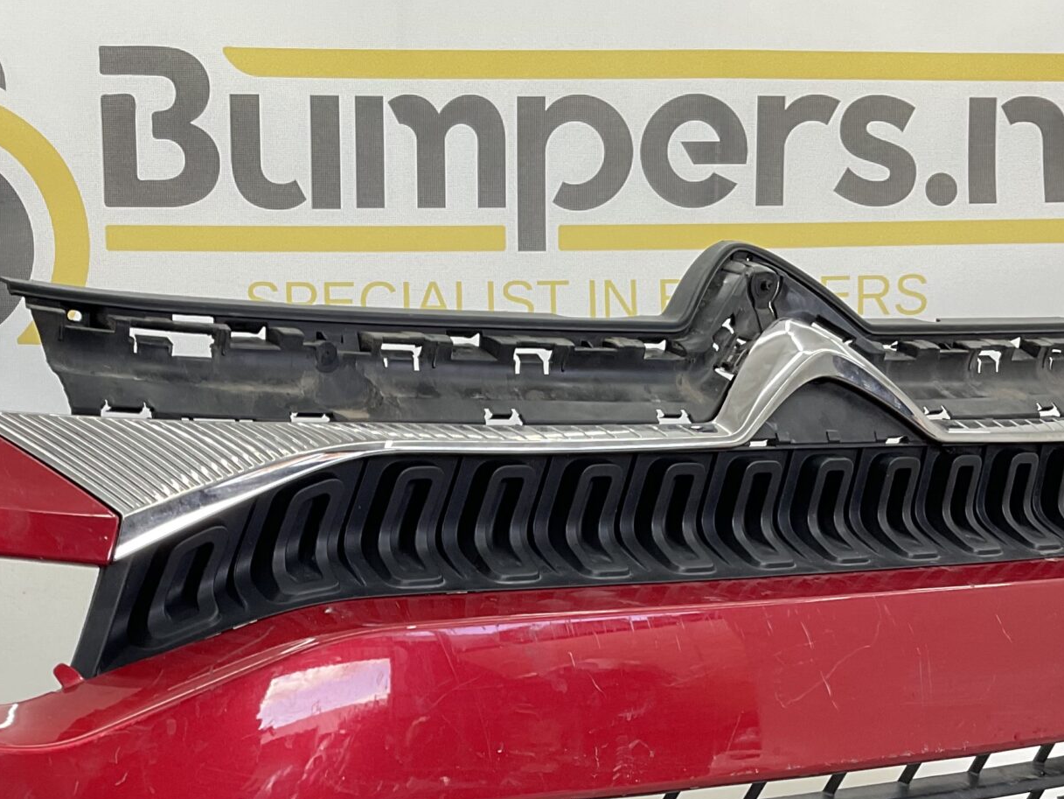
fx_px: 1875
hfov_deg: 31.4
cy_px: 797
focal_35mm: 61
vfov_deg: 23.1
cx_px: 340
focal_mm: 3
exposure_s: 1/120
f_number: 1.8
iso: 40
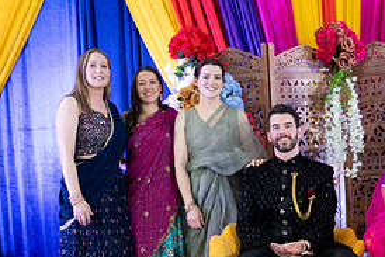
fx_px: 588
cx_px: 288
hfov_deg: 35.4
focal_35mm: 55
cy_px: 237
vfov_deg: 23.9
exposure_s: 1/125
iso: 1250
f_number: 2.8
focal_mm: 26
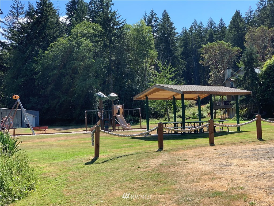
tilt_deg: +1.4
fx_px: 412
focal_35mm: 52
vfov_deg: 28.0
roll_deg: +2.3
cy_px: 103
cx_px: 137
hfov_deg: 36.8
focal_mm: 6
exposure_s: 1/406
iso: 16
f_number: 2.4
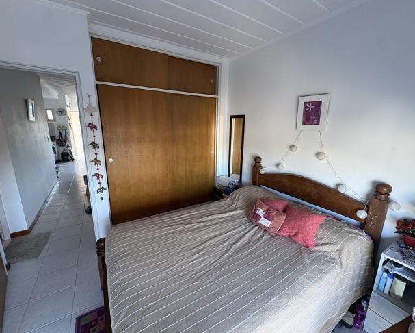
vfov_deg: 84.1
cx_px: 213
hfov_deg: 96.8
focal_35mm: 15
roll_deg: -0.5
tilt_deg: -11.5
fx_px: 184
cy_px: 165
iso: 250
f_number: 2.2
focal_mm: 2.22
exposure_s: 1/67
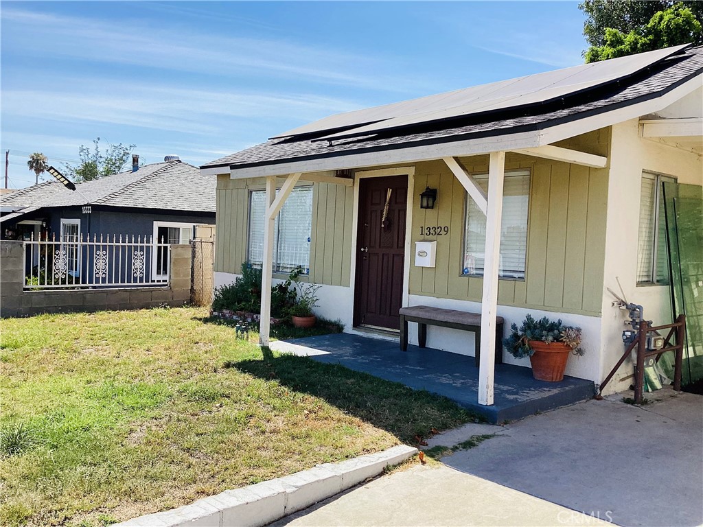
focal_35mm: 31
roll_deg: -3.8
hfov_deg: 58.4
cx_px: 352
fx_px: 630
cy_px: 264
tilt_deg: -2.5
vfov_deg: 45.4
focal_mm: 3.3
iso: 25
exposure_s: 1/1164
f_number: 2.4
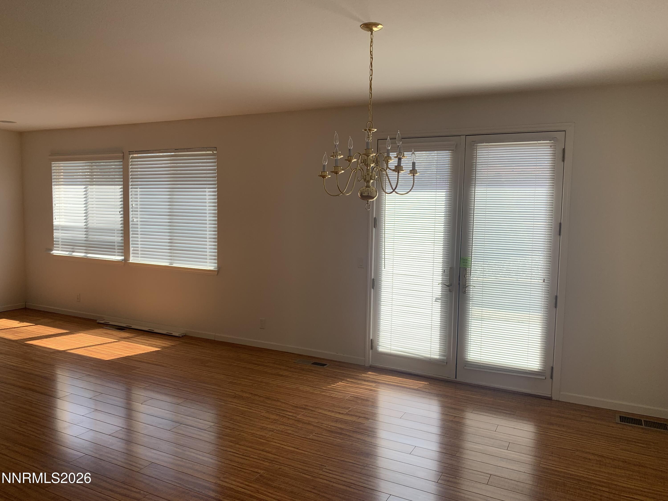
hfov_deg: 67.3
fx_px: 502
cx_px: 334
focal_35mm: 26
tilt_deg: -4.7
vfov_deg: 53.1
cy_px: 250
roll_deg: -1.2
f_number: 1.8
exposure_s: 1/327
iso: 25
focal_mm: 4.25
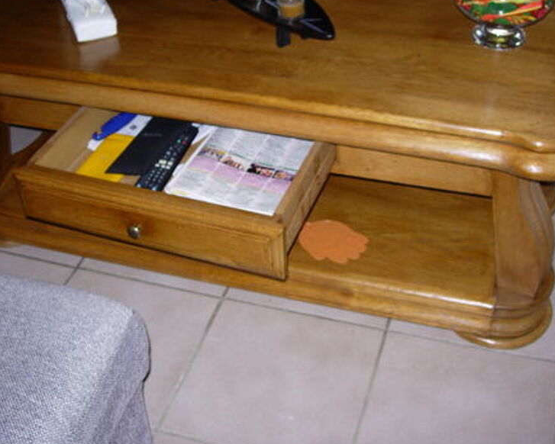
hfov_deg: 36.6
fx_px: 838
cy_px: 171
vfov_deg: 29.6
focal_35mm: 51
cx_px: 270
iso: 79
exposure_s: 1/64
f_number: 2.8
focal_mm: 7.8
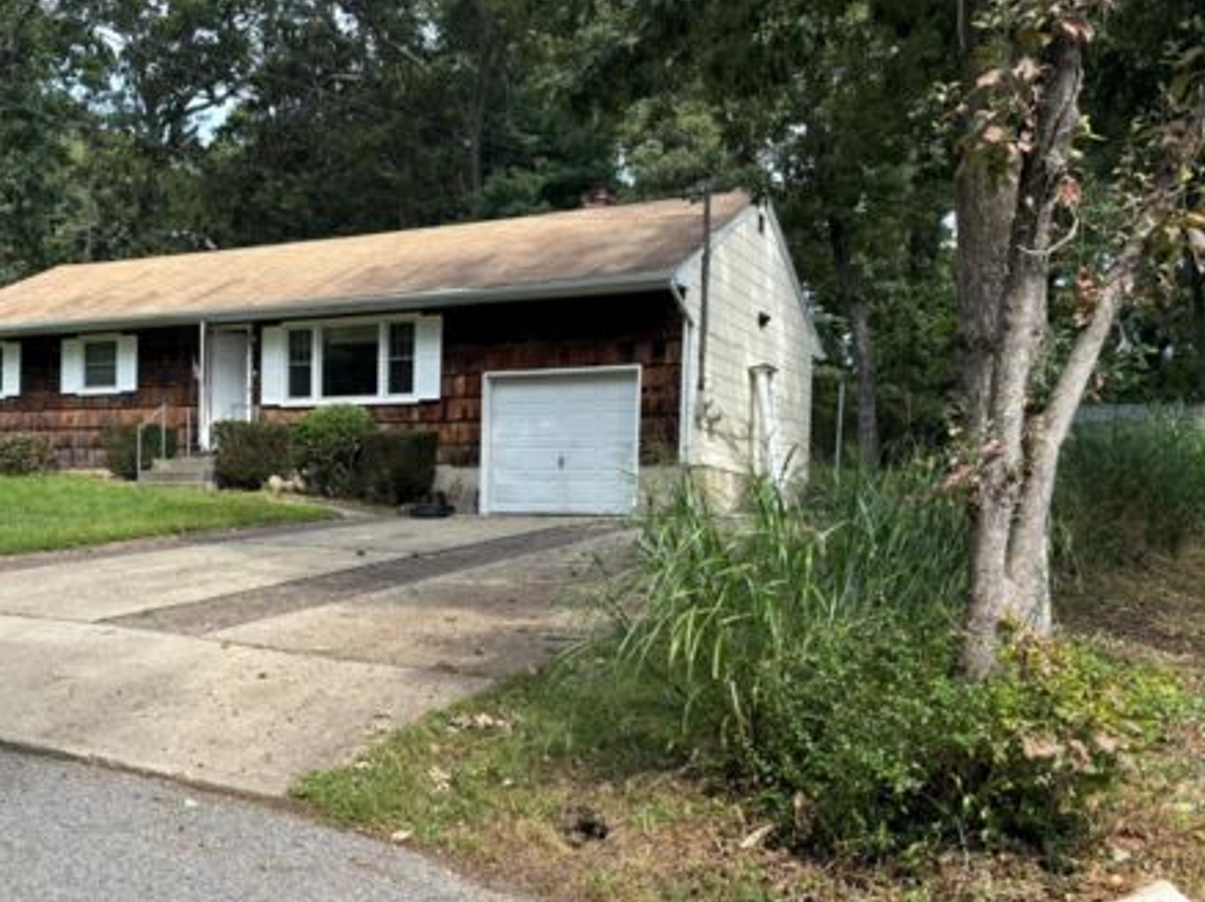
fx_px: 1322
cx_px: 396
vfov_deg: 37.5
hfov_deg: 48.1
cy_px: 550
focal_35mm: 38
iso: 50
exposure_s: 1/1103
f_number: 1.6
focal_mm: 5.96
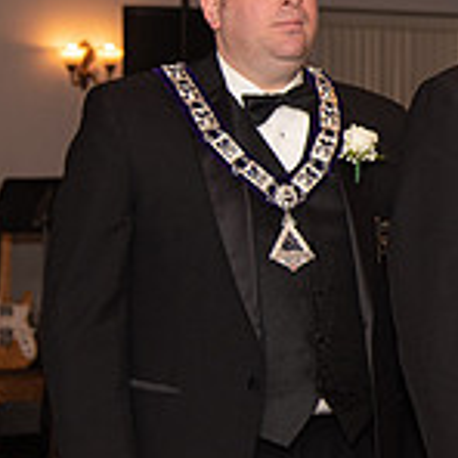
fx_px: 2395
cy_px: 172
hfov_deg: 10.2
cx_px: 860
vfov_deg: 10.9
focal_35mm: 160
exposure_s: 1/200
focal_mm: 48
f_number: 4
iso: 800
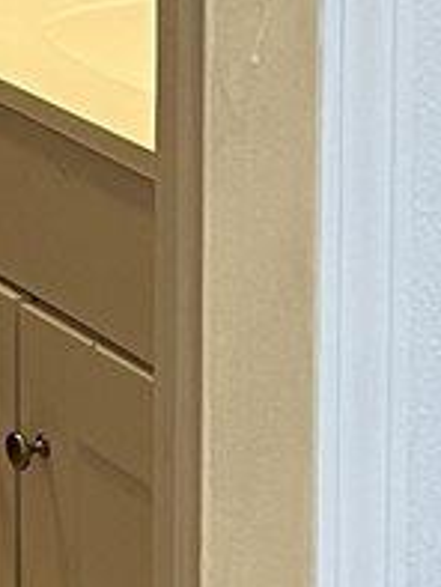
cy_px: -194
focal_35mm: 203
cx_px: -435
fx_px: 3445
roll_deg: +3.1
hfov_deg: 7.1
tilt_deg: -10.5
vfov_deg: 9.6
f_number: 1.6
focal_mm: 5.1
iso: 160
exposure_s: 1/60
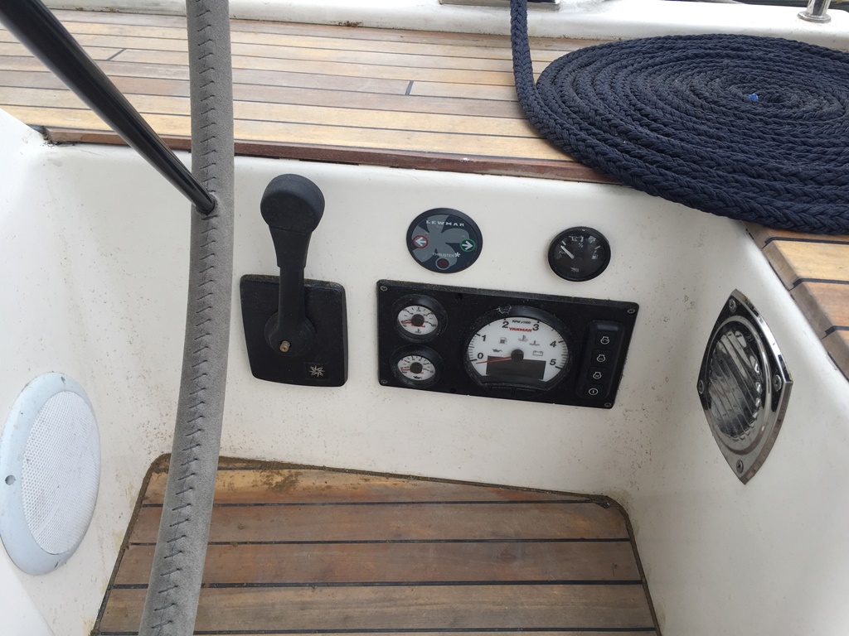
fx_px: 711
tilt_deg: -42.0
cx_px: 424
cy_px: 318
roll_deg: -0.9
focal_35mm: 29
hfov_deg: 61.7
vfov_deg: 48.2
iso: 32
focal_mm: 4.15
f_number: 2.2
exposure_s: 1/102
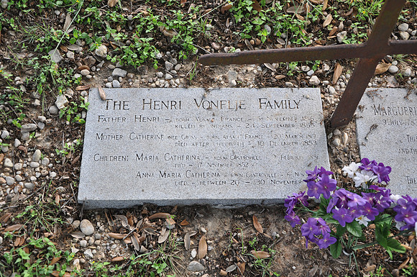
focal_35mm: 42
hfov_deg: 46.5
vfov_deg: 31.8
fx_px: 486
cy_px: 138
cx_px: 208
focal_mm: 28
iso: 400
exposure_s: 1/100
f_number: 5
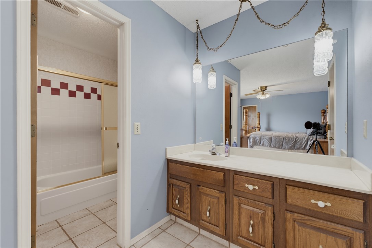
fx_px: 159
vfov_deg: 75.8
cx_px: 186
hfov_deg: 98.9
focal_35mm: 15
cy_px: 124
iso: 100
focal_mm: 15.4
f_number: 9
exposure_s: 4
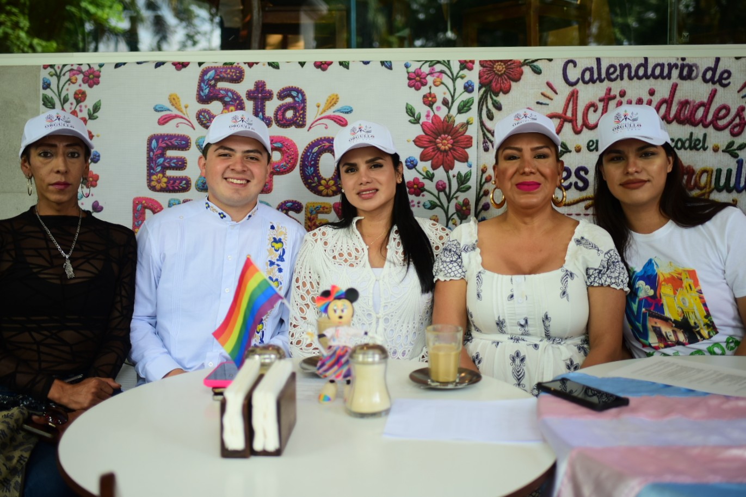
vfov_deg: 37.9
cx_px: 373
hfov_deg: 54.4
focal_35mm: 35
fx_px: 725
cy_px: 248
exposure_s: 1/400
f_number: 1.8
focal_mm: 35
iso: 160
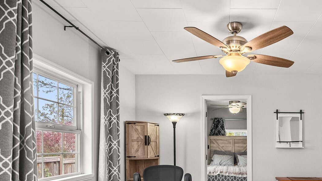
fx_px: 231
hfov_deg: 66.9
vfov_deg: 39.9
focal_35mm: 27
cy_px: 161
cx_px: 228
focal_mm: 16
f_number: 7.1
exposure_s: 1/13
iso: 1000
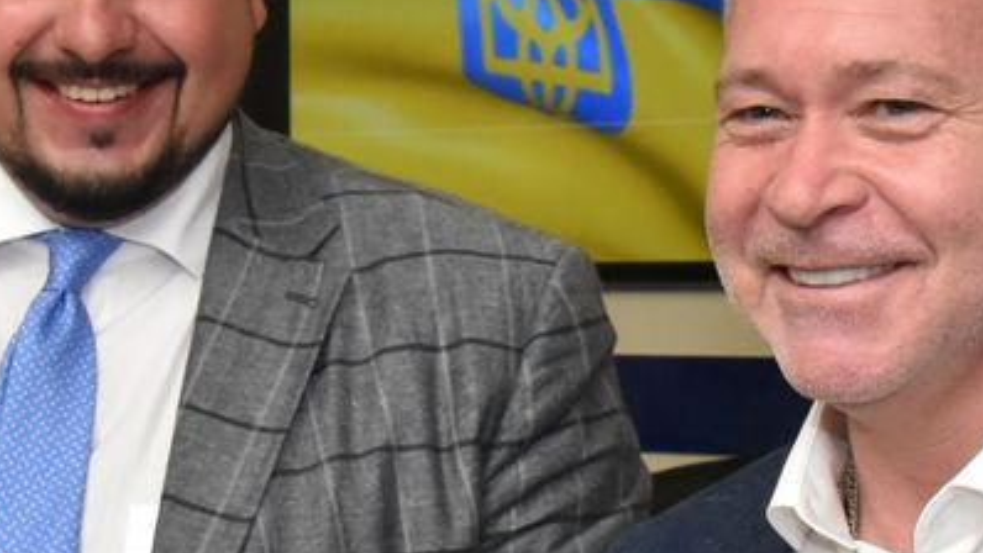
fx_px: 3650
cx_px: 472
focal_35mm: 140
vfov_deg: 8.6
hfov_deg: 15.3
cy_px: 530
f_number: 10
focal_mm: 38
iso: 3200
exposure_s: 1/200
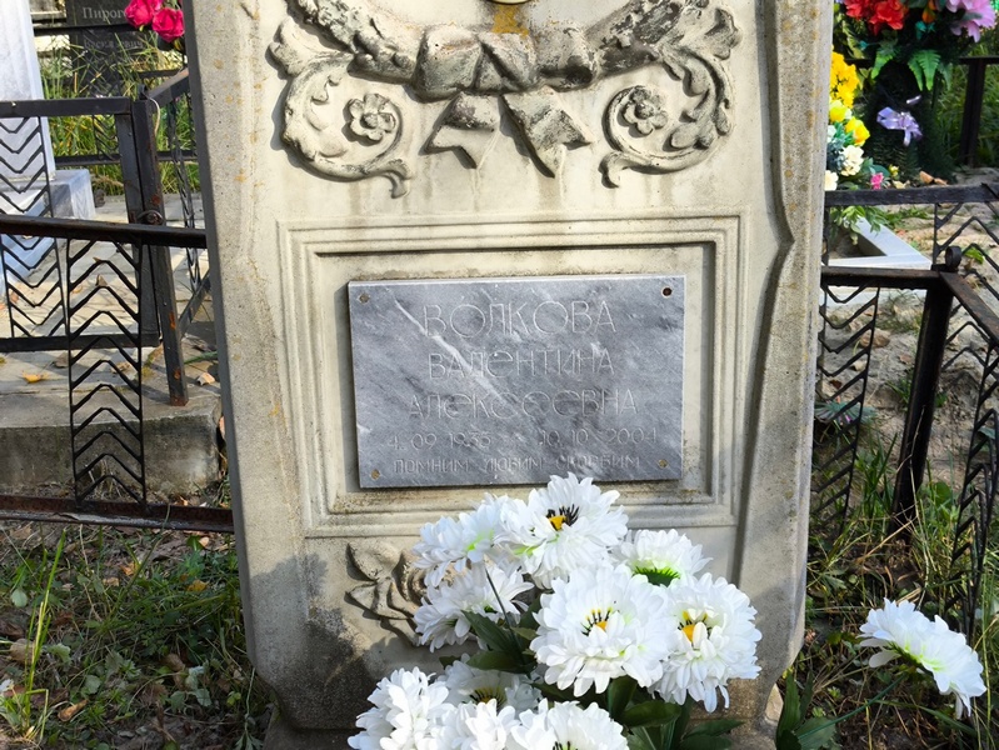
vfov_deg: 29.1
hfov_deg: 38.2
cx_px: 500
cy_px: 375
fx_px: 1444
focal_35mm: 50
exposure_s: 1/280
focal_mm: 4.71
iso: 50
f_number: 1.7
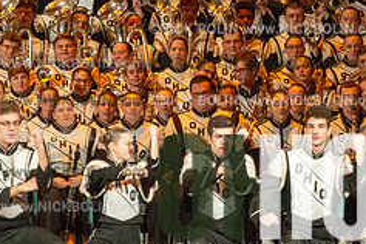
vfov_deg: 3.0
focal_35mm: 453
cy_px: 207
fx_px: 4605
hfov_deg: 4.5
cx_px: 267
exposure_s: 1/320
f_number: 5.6
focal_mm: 185
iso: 8000
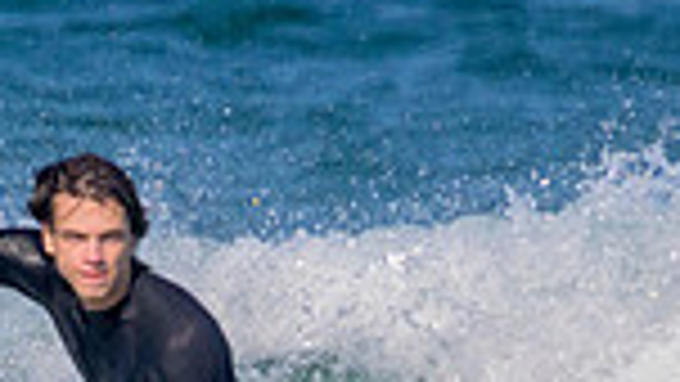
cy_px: 807
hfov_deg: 0.5
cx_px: -109
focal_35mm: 4406
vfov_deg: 0.3
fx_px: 79458
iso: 1250
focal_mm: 800
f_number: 11
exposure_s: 1/2000
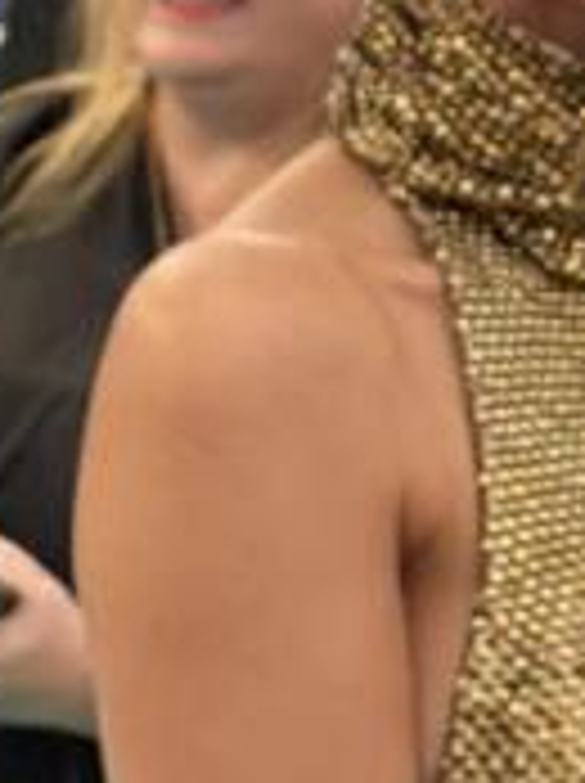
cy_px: 464
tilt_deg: -9.1
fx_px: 5489
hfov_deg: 6.1
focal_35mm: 243
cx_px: 266
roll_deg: +0.2
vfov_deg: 8.2
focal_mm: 6.76
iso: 320
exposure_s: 1/40
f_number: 1.78
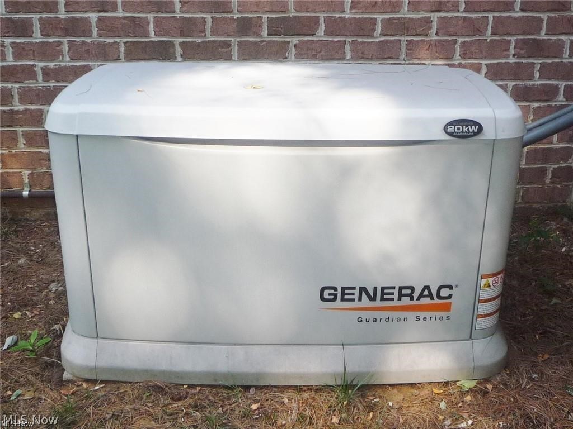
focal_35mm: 43
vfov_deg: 33.6
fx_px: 712
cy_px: 214
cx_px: 286
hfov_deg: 43.9
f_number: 2.8
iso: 100
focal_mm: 4.4
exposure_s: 1/250
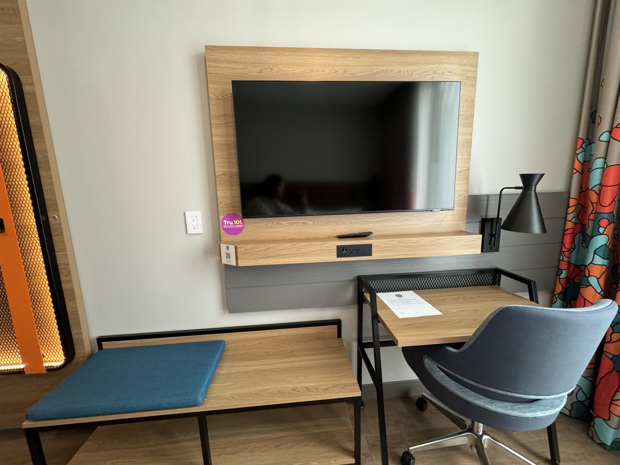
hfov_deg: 102.1
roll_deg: +2.2
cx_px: 310
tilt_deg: -7.9
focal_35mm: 14
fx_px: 251
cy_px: 232
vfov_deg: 85.7
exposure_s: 1/60
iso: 400
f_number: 2.2
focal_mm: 2.22
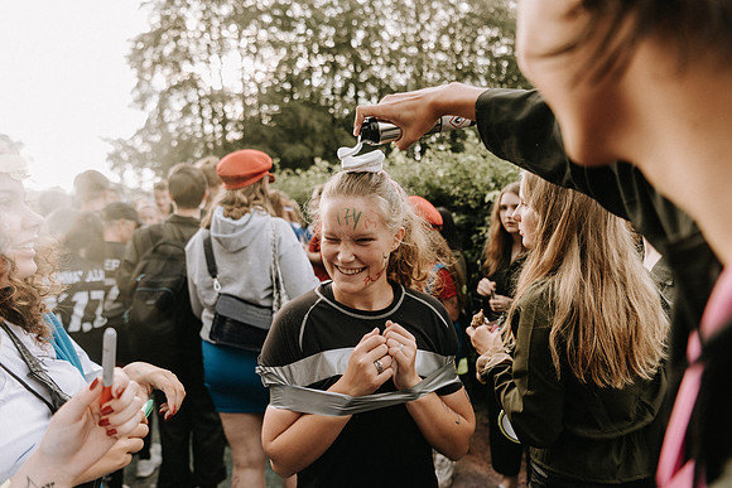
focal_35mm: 24
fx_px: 488
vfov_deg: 53.2
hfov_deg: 73.7
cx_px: 366
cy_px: 244
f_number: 2.8
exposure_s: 1/400
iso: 160
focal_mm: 24
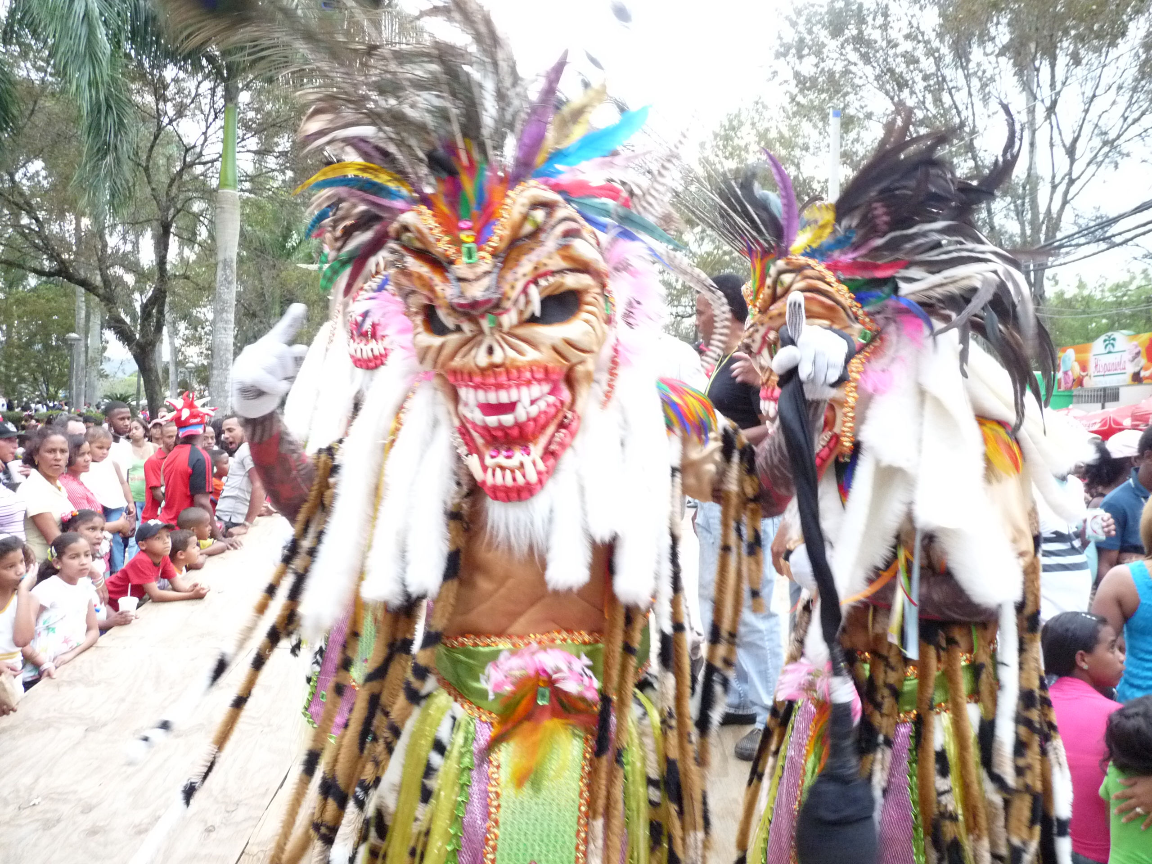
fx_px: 899
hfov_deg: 65.3
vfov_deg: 51.4
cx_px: 576
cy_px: 432
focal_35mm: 27
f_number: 2.8
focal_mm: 4.8
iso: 400
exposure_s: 1/60
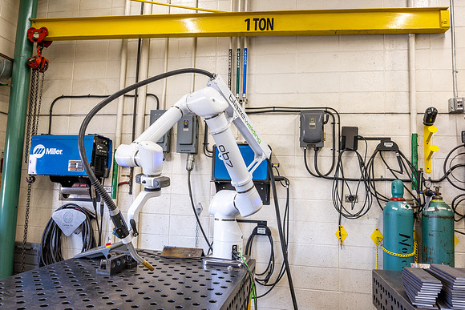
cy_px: 155
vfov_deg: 50.4
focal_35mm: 26
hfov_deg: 70.4
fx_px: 329
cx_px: 232
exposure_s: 1/15
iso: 500
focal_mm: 25.5
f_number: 8
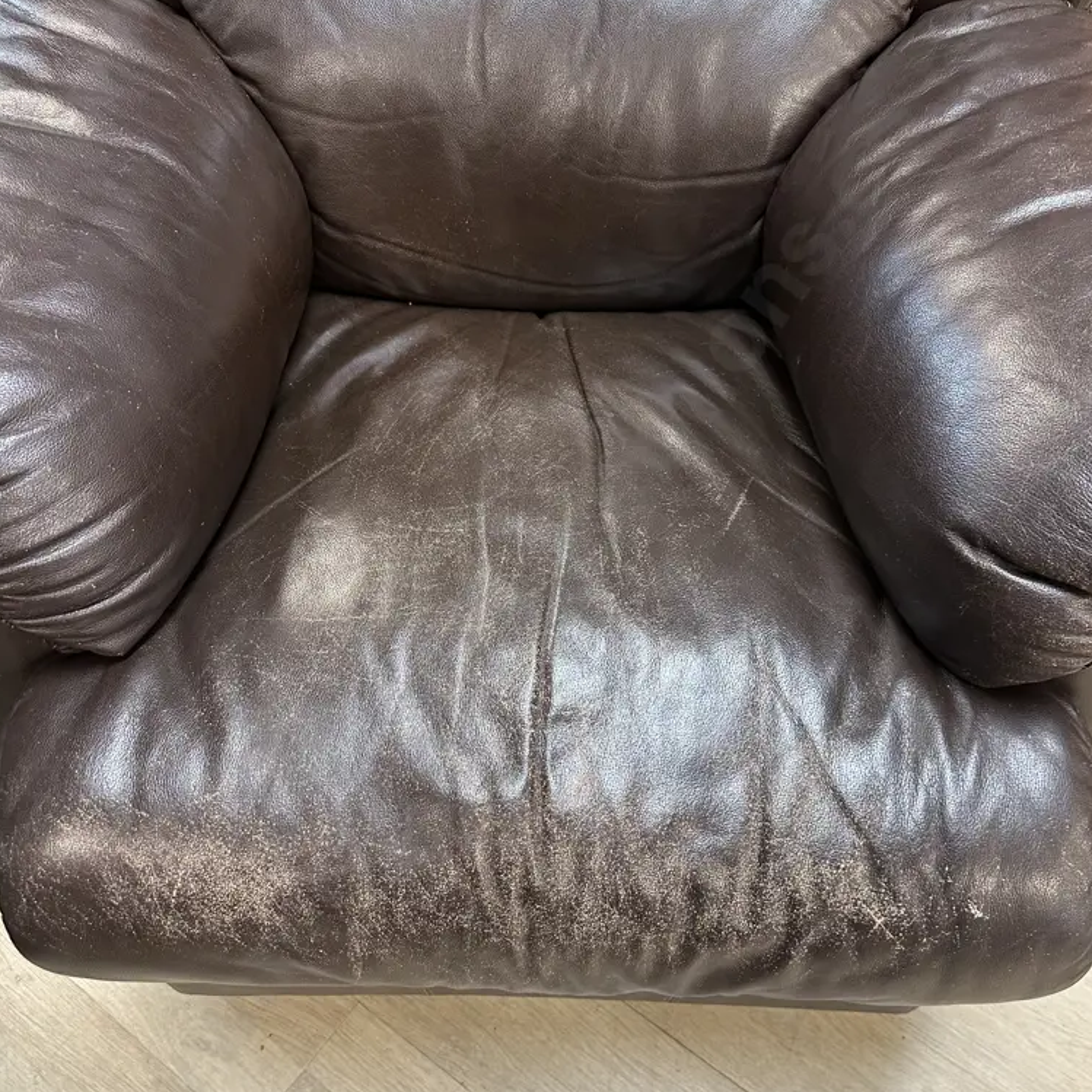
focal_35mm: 29
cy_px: 598
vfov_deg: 55.5
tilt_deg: -55.5
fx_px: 1035
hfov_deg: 55.6
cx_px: 545
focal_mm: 6.86
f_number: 1.78
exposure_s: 1/50
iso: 250
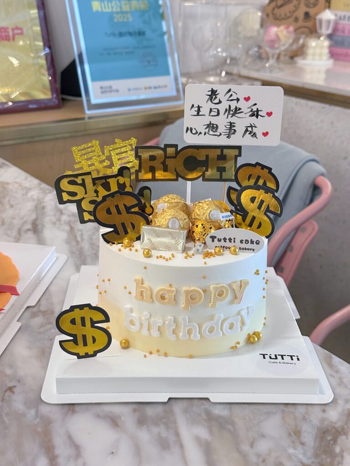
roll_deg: -1.7
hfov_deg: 30.3
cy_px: 233
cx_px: 175
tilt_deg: -20.9
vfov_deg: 39.7
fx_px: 647
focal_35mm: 48
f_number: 1.78
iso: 250
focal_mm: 6.86
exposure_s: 1/50
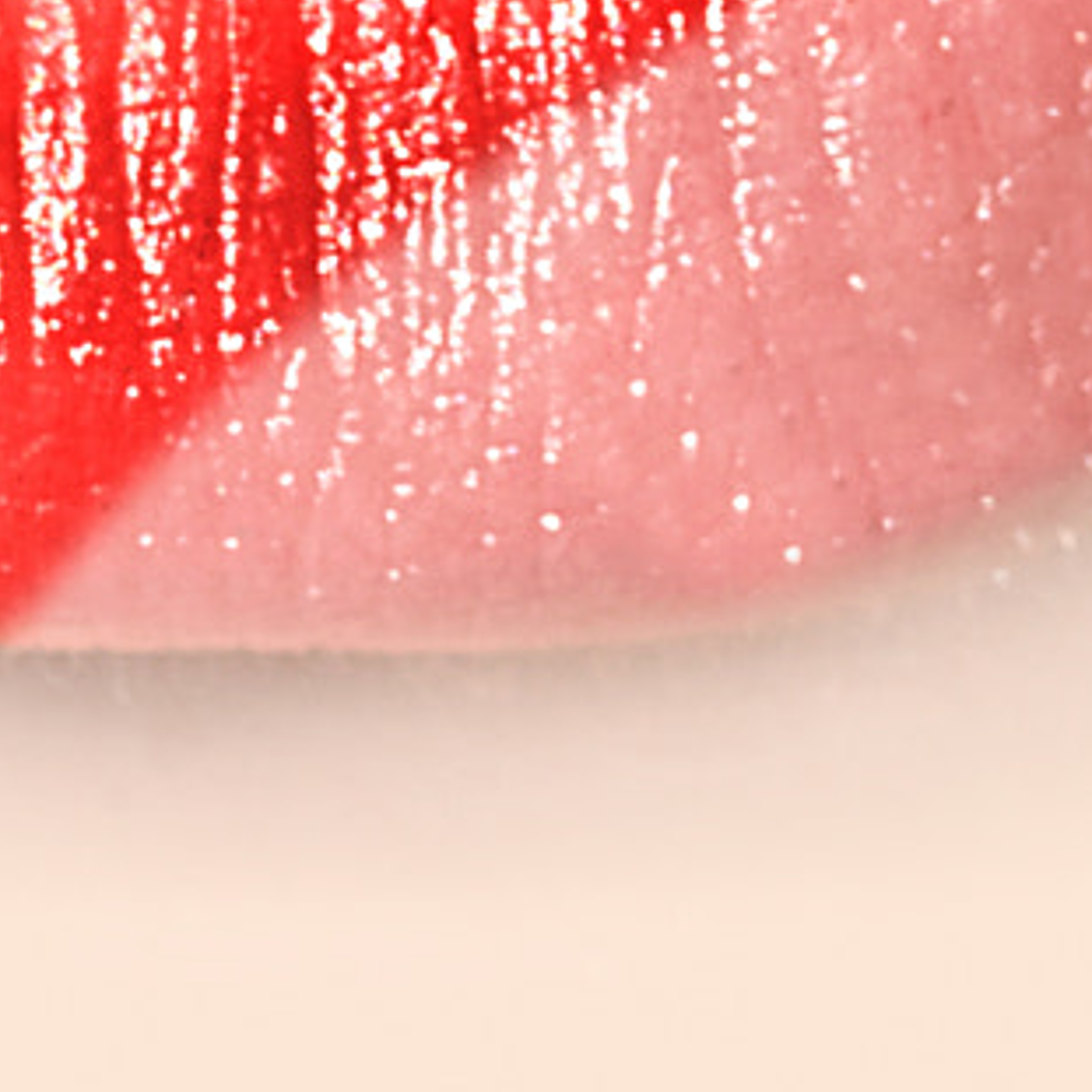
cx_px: 46
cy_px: -483
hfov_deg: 4.4
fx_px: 14062
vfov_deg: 4.4
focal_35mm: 394
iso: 160
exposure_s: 1/160
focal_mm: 60
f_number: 14
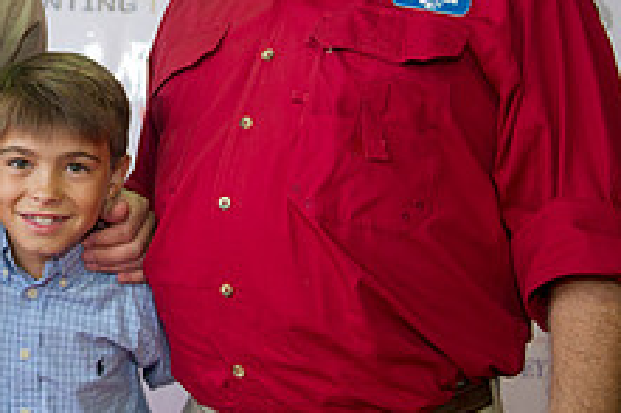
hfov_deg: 25.7
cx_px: 45
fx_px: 1310
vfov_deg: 17.7
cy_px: 42
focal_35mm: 76
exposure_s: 1/100
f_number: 2.8
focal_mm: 29
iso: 640
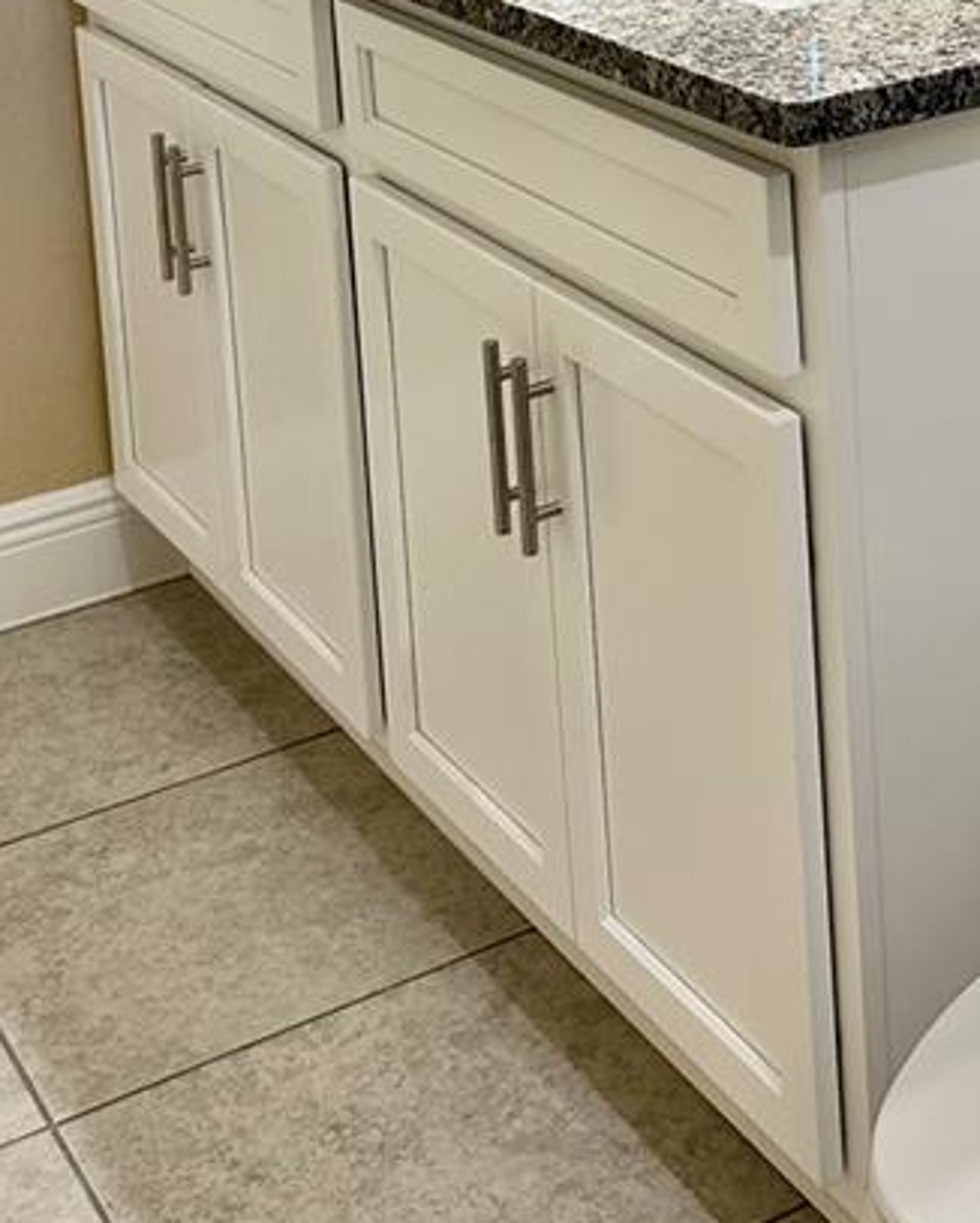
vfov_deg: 25.3
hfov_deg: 21.8
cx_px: 845
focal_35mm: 69
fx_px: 2500
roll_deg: +2.3
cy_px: -159
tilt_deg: -9.3
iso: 125
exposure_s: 1/120
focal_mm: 6.86
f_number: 1.78
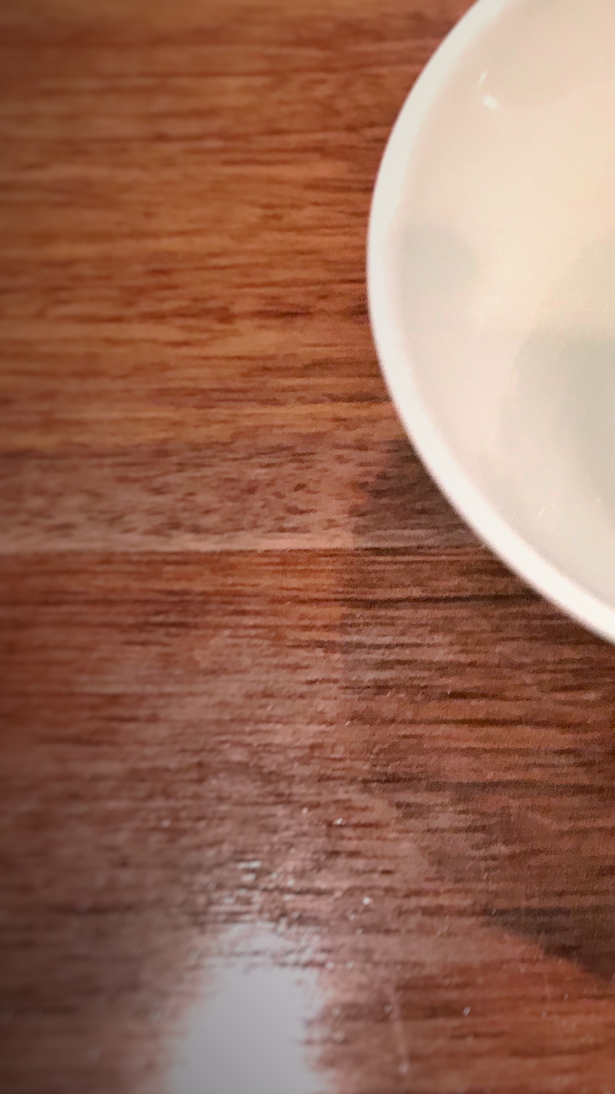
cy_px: 430
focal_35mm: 51
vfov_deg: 40.4
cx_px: 858
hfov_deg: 20.8
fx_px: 1478
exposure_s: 1/11
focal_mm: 3.99
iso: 100
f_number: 1.8
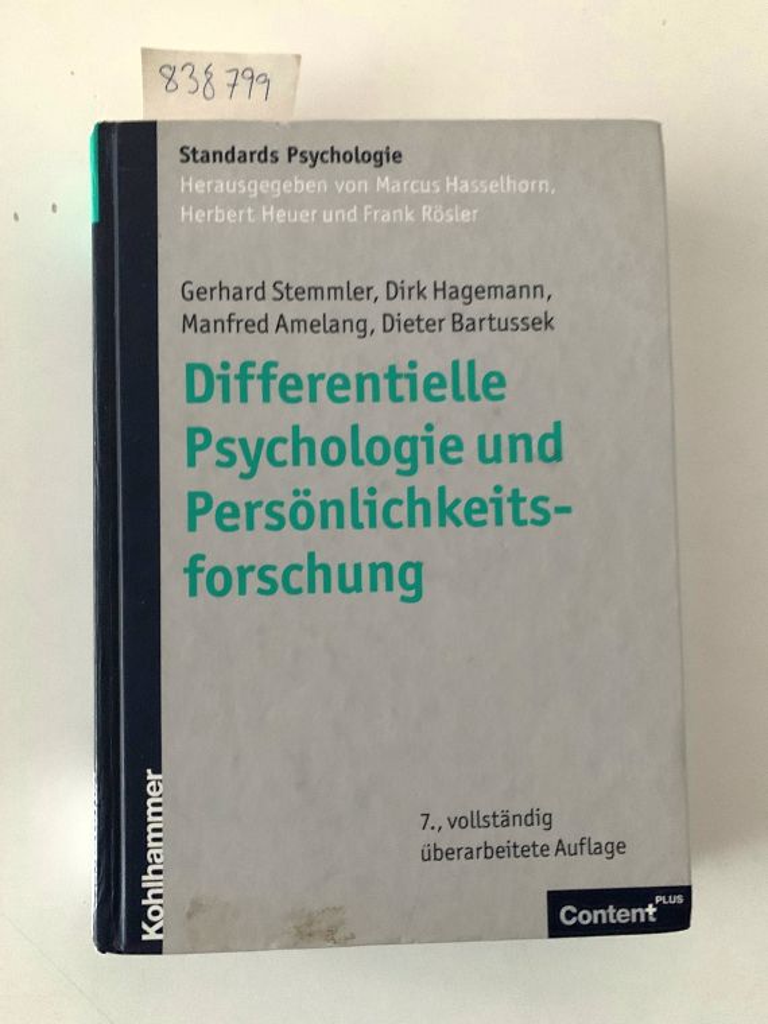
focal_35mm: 26
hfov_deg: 53.1
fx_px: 769
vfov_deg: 67.3
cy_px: 512
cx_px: 384
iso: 640
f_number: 1.8
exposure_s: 1/20
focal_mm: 4.25
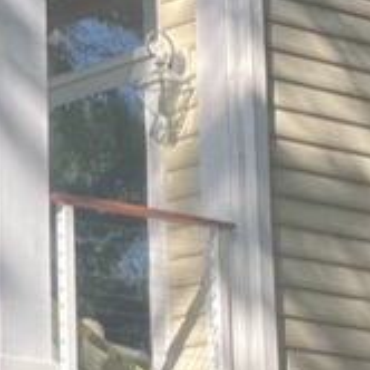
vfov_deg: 12.3
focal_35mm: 142
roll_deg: -3.3
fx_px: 1717
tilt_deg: +12.8
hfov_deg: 11.1
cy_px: 206
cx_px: -374
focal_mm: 4.2
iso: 32
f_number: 1.6
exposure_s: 1/759
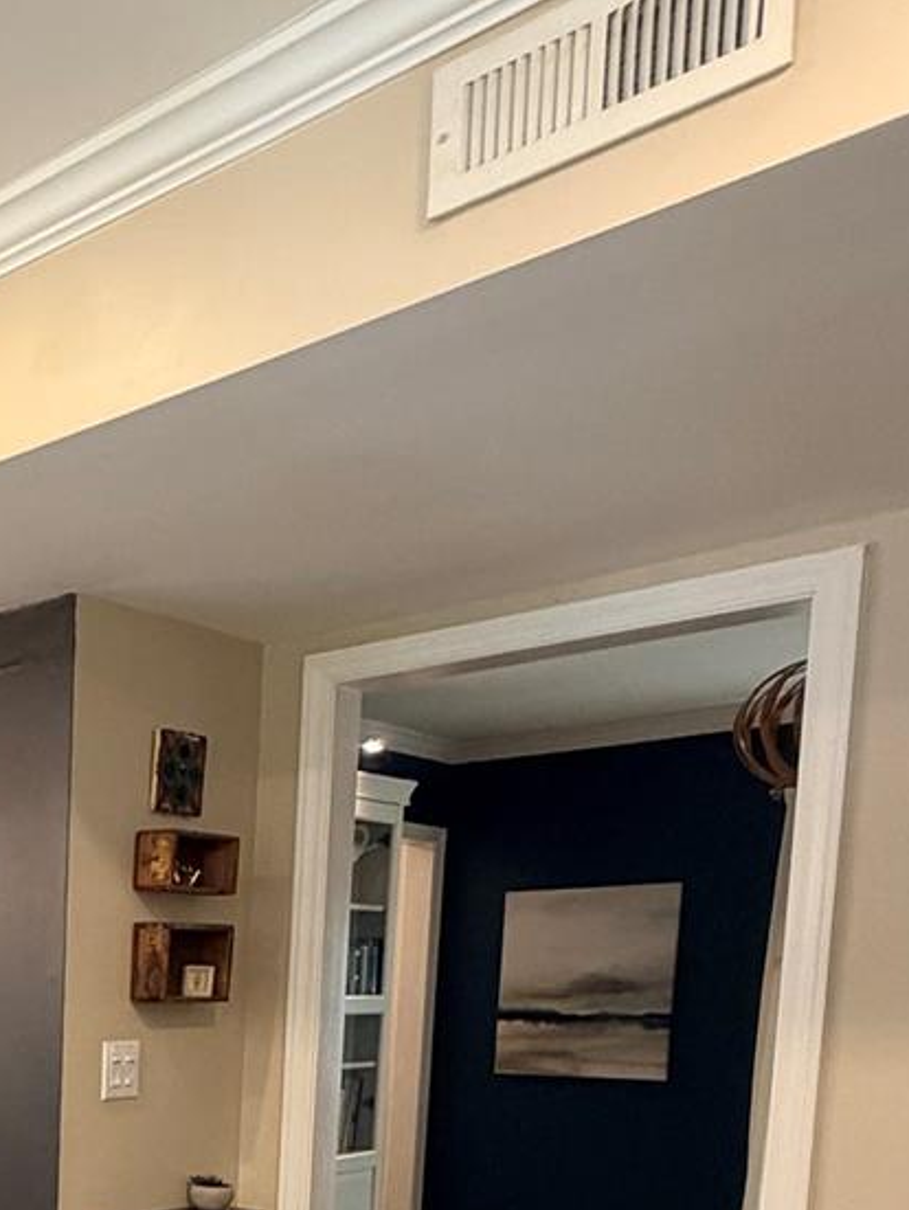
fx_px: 1364
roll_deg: -0.7
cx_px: -305
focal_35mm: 39
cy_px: 1157
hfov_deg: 29.1
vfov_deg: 42.5
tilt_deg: -7.0
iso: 320
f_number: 2.2
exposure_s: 1/60
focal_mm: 2.22
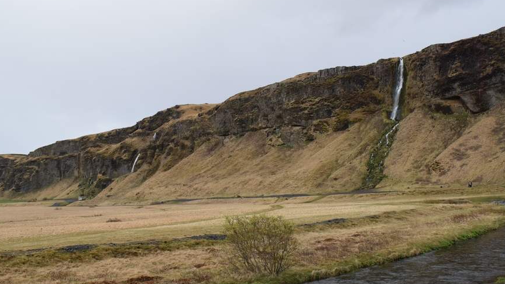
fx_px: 549
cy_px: 172
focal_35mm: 41
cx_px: 257
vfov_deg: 29.0
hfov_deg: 49.4
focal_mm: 22
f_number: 11
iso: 1000
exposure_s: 1/500
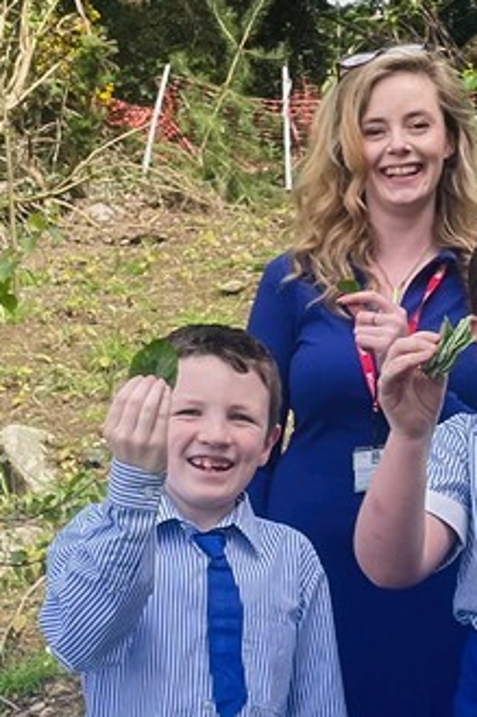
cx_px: 316
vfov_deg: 26.9
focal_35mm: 74
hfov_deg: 18.4
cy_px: 563
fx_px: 1472
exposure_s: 1/1006
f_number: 1.6
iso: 32
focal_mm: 4.2
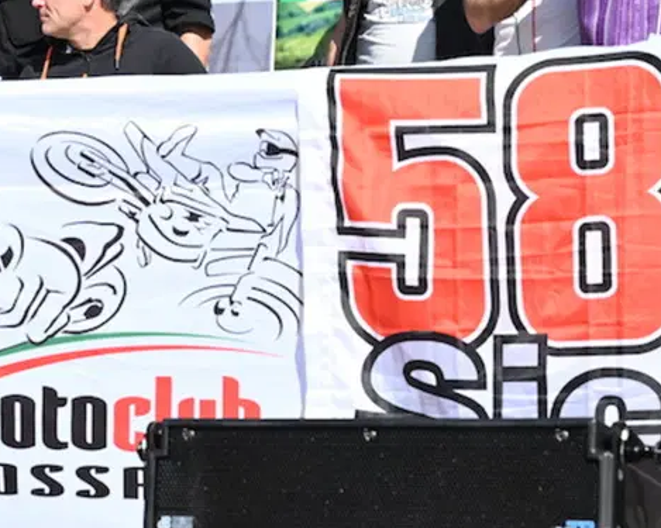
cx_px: 278
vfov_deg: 9.2
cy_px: 222
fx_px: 3286
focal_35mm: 168
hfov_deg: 11.5
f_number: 10
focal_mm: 70
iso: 100
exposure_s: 1/125
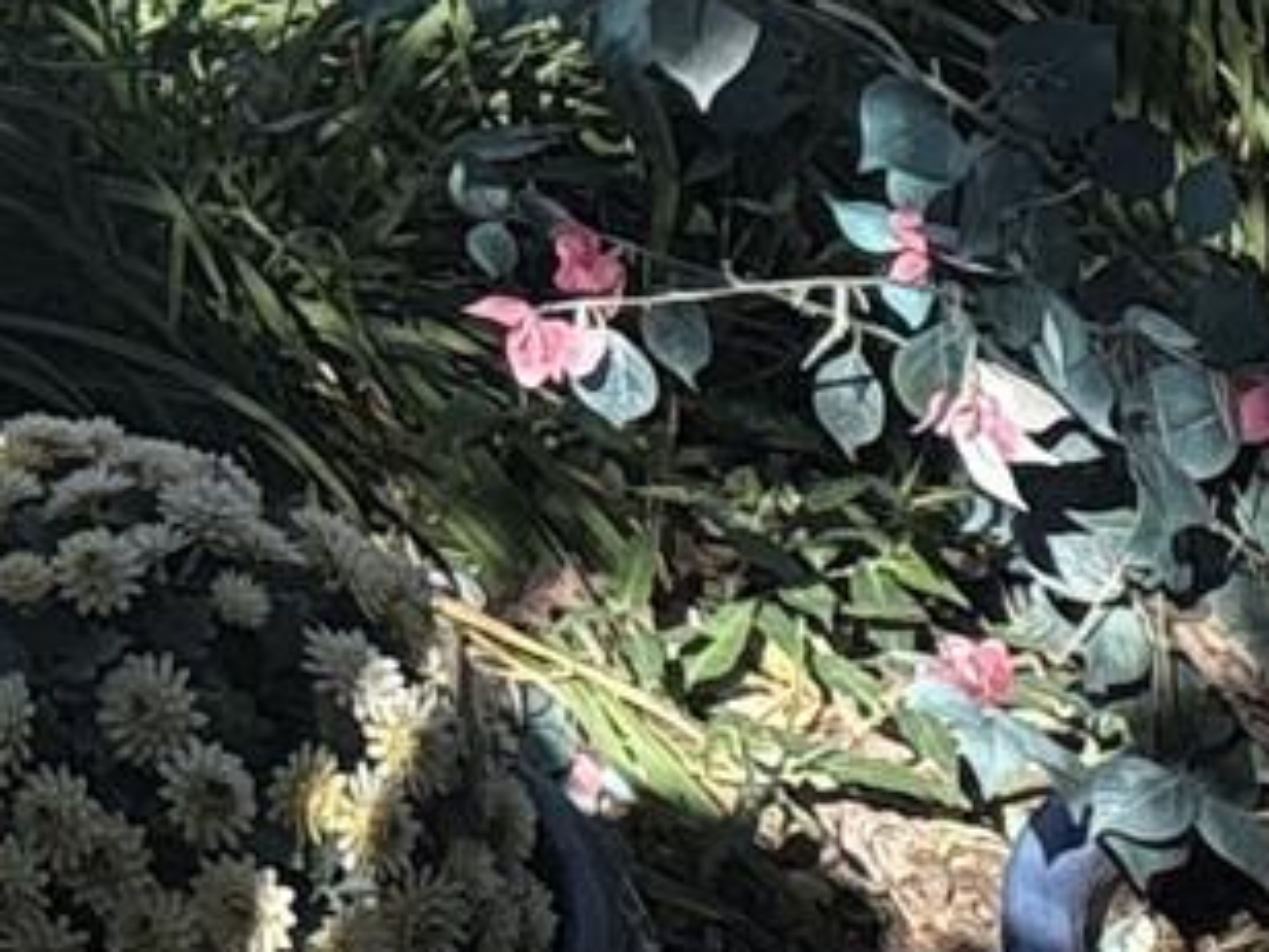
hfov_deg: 16.8
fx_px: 3409
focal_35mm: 93
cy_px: -898
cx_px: -1129
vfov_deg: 13.7
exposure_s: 1/1277
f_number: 2.2
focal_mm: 2.22
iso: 40
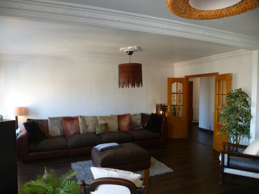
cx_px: 130
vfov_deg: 56.8
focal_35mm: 24
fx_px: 180
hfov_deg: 71.6
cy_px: 97
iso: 400
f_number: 3.3
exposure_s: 1/50
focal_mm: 4.3
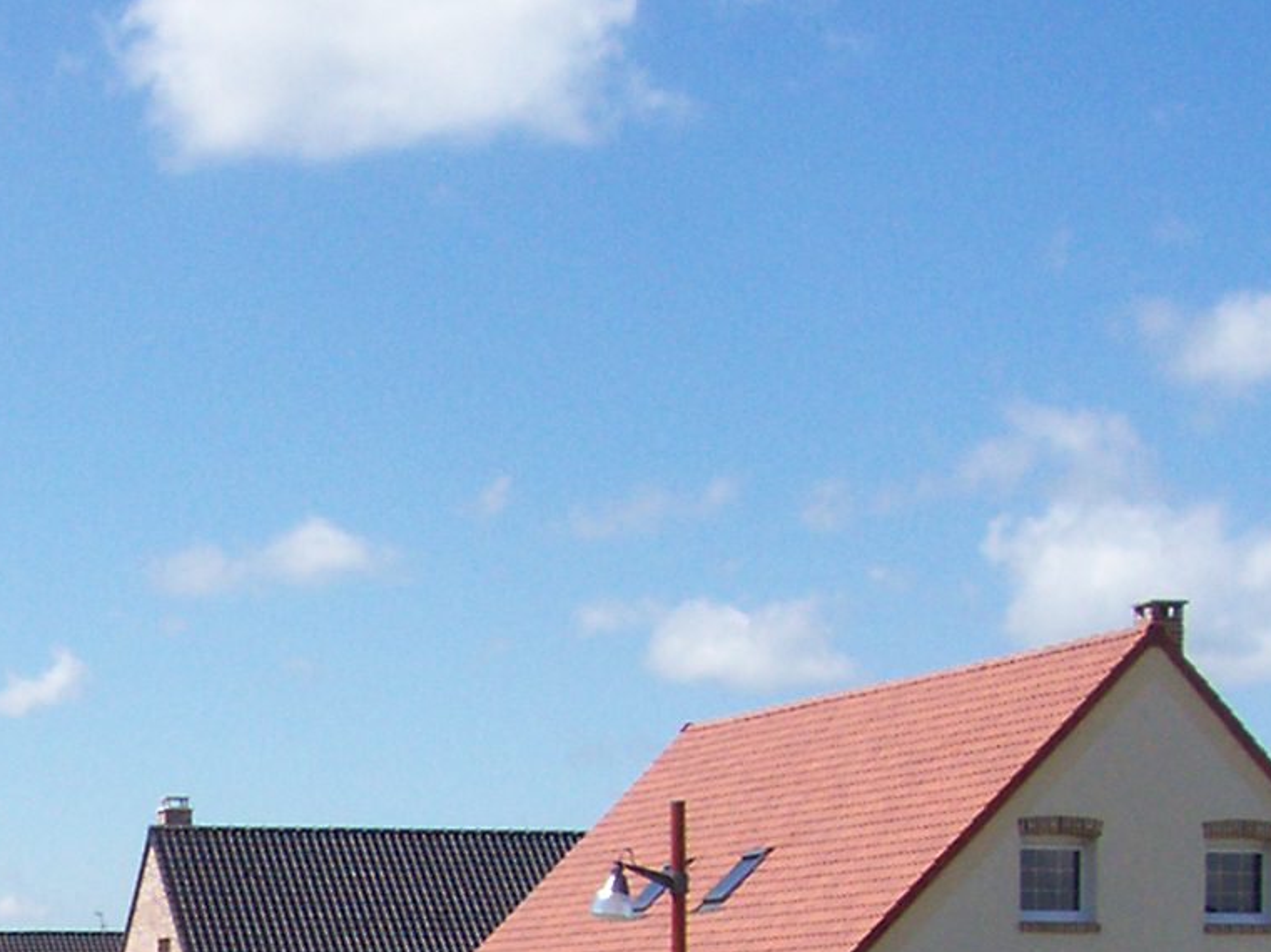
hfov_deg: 17.9
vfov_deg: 13.7
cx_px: -339
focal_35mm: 103
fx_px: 3780
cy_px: 1333
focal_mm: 5.6
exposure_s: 1/492
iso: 80
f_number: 5.1
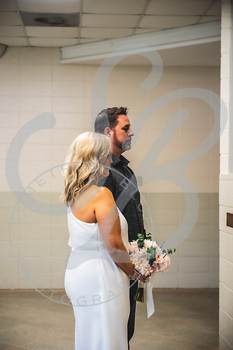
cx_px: 116
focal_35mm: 70
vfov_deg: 28.8
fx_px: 680
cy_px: 175
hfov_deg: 19.5
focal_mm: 70
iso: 500
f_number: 2.8
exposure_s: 1/160
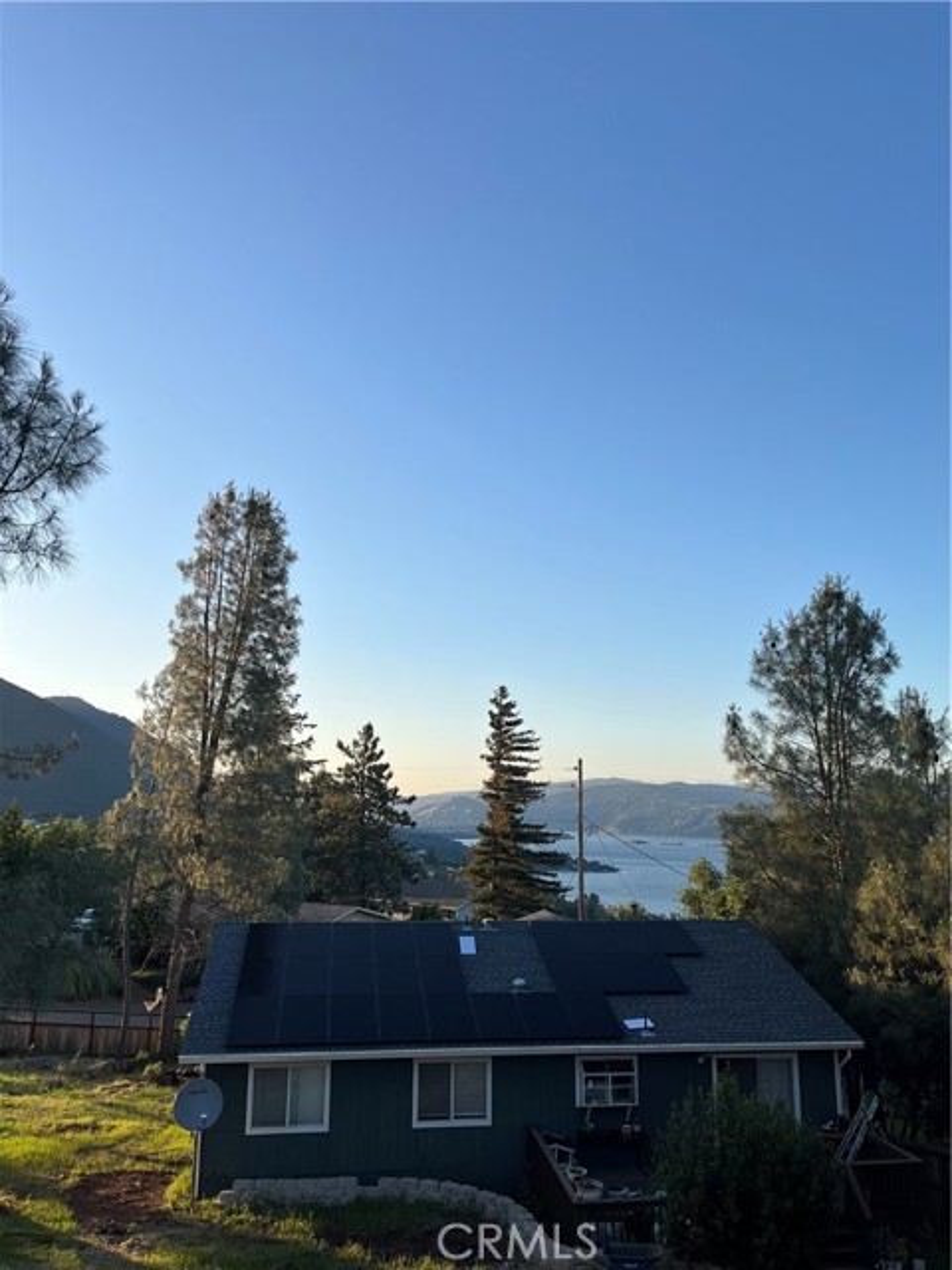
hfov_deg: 53.1
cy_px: 635
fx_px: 953
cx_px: 476
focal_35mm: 26
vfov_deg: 67.3
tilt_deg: +10.7
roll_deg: +0.5
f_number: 1.6
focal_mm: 5.1
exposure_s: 1/1477
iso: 50
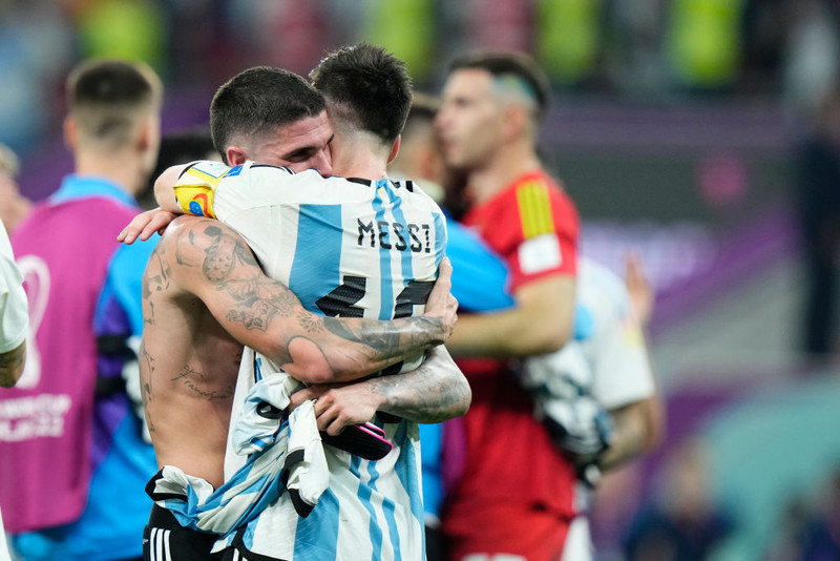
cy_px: 280
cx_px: 420
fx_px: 9336
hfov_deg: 5.2
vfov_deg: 3.4
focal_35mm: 400
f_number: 3.2
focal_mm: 400
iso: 2500
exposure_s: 1/1600
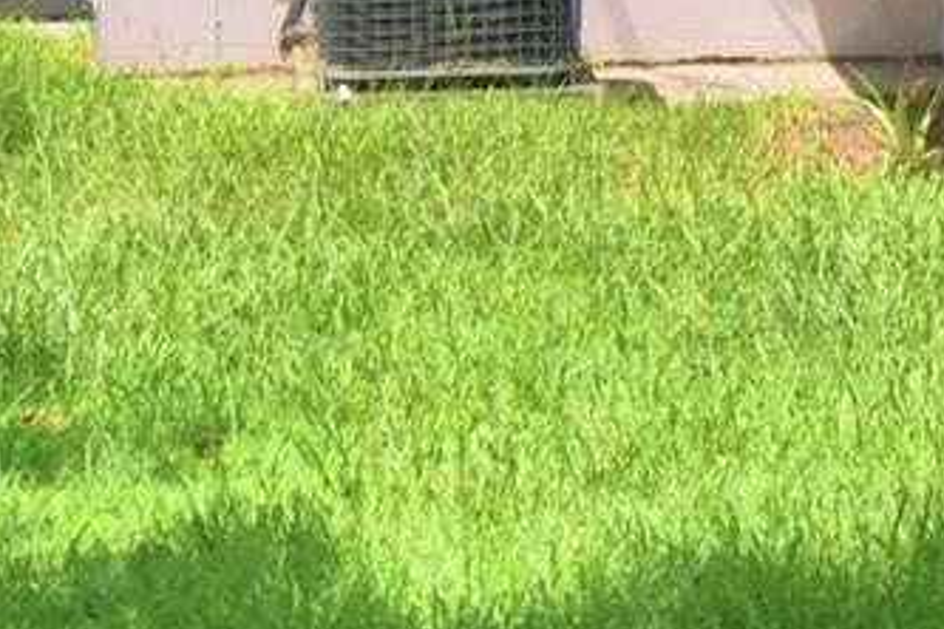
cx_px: 1789
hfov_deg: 12.7
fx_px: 3776
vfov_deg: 9.4
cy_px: -196
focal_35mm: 144
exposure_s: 1/800
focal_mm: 20
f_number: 5.6
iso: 100
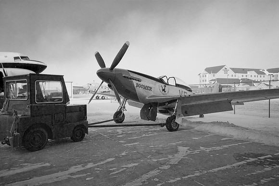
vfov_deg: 43.7
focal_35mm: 30
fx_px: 233
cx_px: 140
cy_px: 93
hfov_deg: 61.9
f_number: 8
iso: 400
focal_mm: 20
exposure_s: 1/500
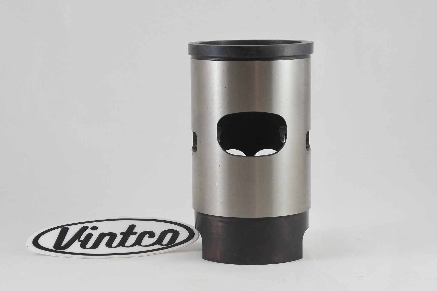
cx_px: 218
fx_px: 668
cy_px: 146
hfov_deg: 36.2
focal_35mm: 55
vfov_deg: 24.6
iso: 450
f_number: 4.8
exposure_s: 1/125
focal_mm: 20.6
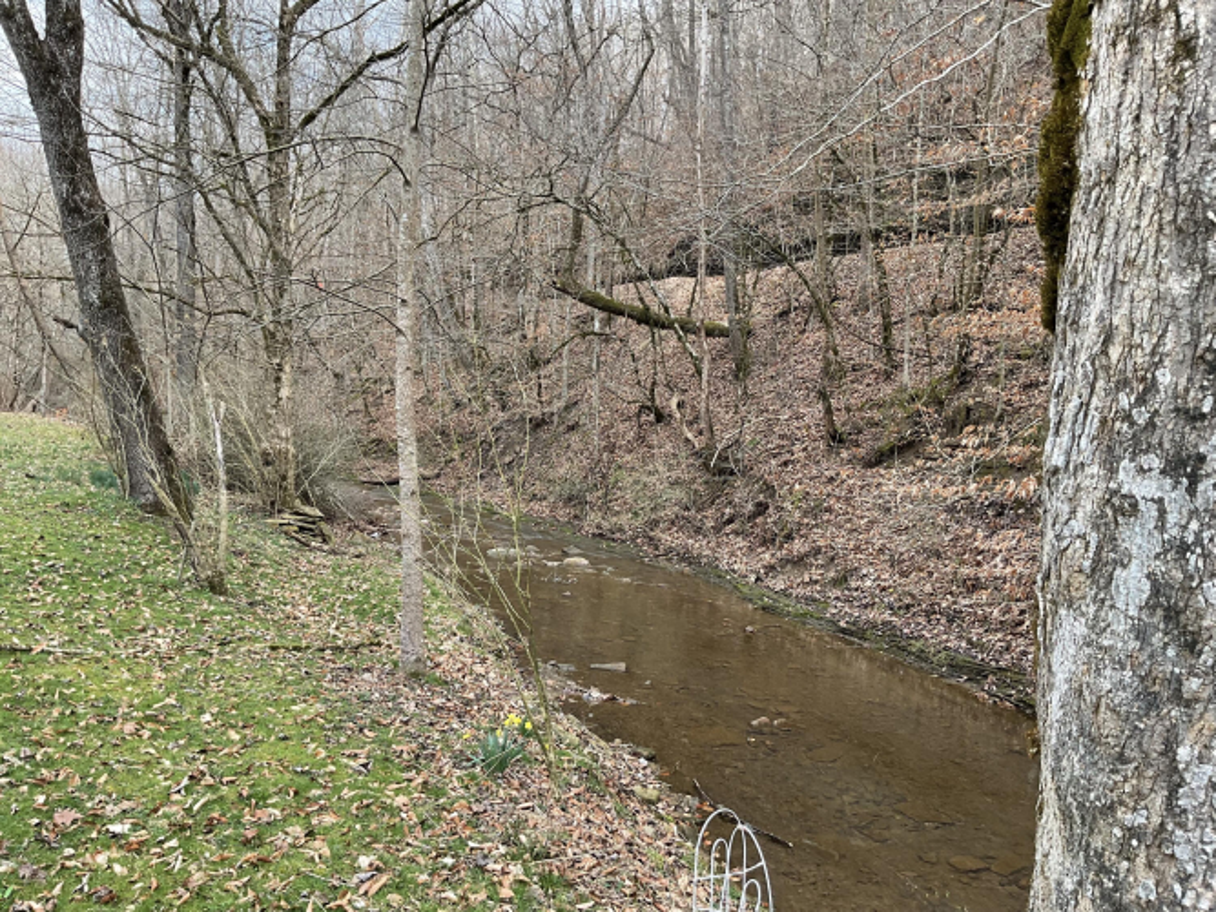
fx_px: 1019
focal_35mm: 29
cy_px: 456
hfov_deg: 61.7
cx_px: 608
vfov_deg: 48.2
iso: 16
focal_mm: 3
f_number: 1.8
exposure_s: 1/222
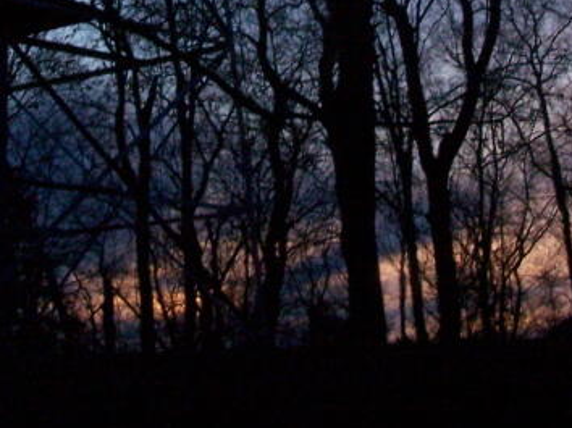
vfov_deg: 13.2
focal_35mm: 110
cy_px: -55
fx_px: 1816
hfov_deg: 17.9
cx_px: 297
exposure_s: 1/60
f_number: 8
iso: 400
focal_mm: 6.3
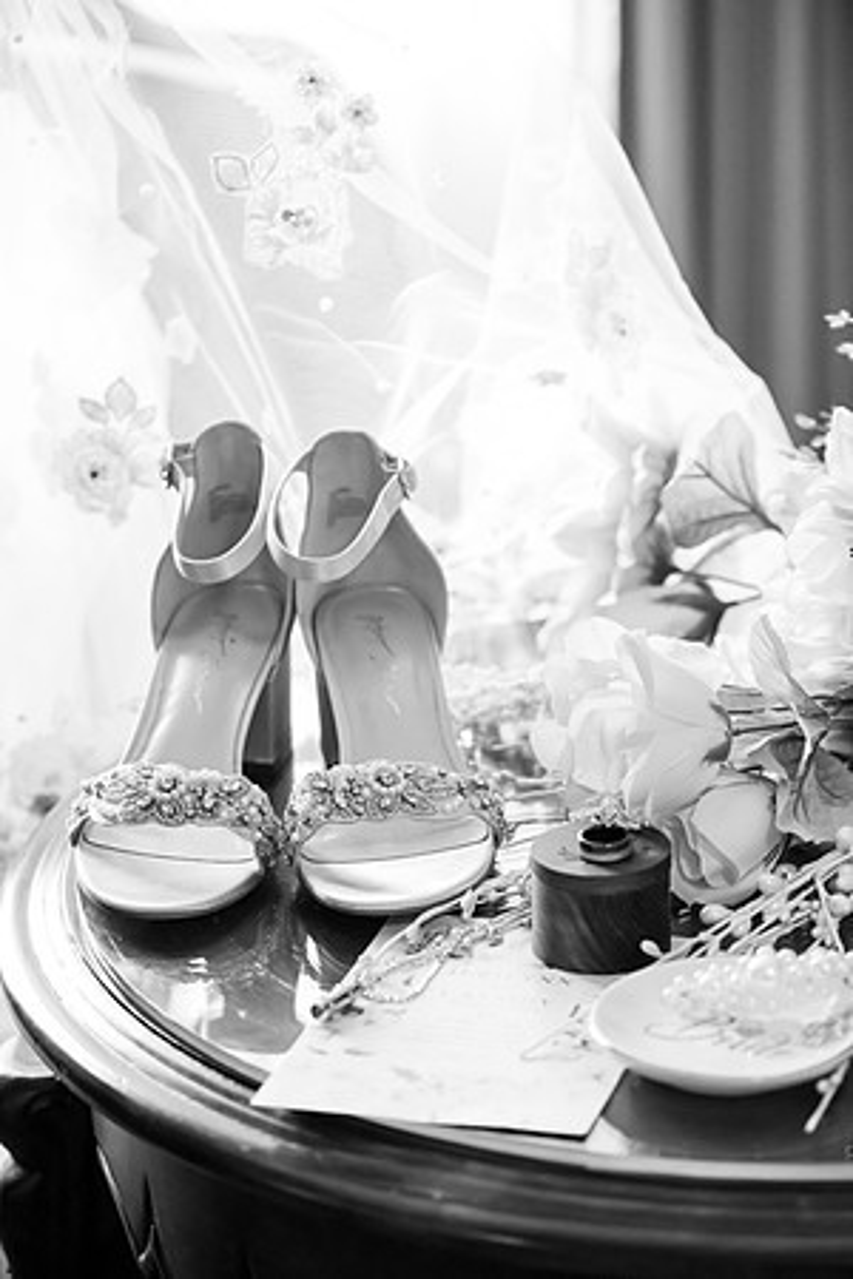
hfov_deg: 13.0
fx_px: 3732
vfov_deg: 19.5
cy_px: 640
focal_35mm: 105
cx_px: 426
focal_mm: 105
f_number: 4.5
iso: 8000
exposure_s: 1/320
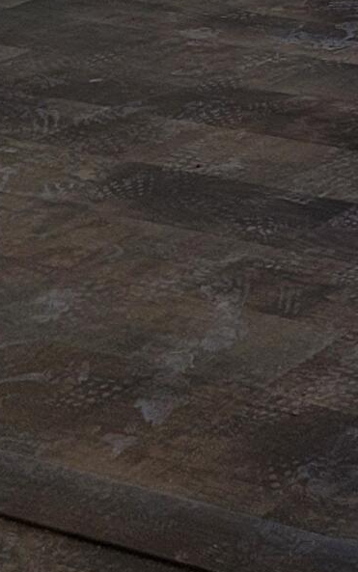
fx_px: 2090
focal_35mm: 134
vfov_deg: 14.4
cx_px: 786
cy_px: -327
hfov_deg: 9.0
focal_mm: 7
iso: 32
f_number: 1.8
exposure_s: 1/120
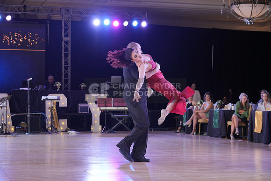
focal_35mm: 75
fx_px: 565
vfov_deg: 18.2
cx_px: 136
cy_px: 90
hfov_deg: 27.0
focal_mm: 75
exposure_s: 1/500
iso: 2000
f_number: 4
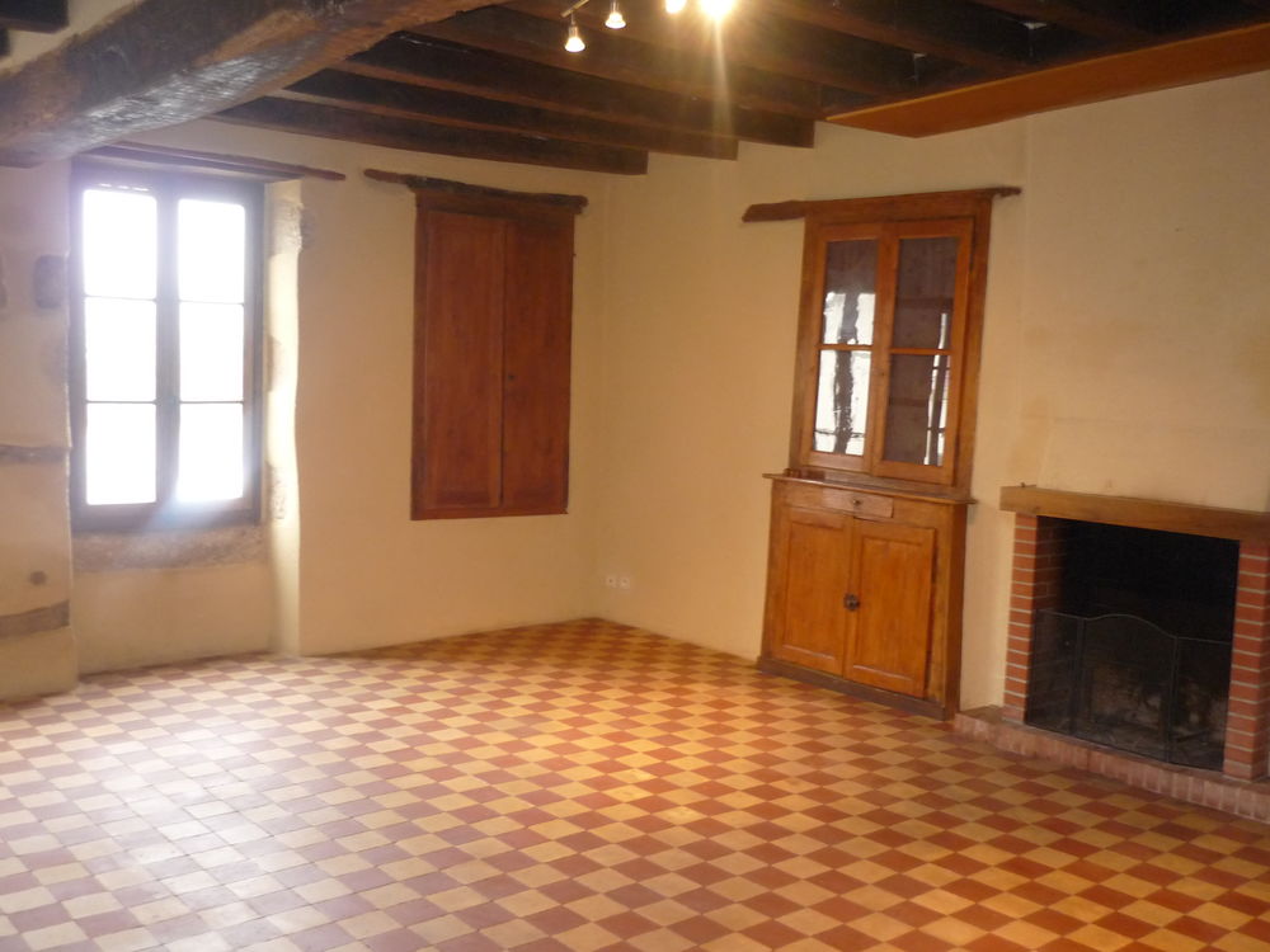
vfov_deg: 42.9
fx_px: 1211
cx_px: 635
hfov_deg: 55.4
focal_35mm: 33
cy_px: 476
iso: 320
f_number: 2.8
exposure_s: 1/8
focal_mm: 5.5
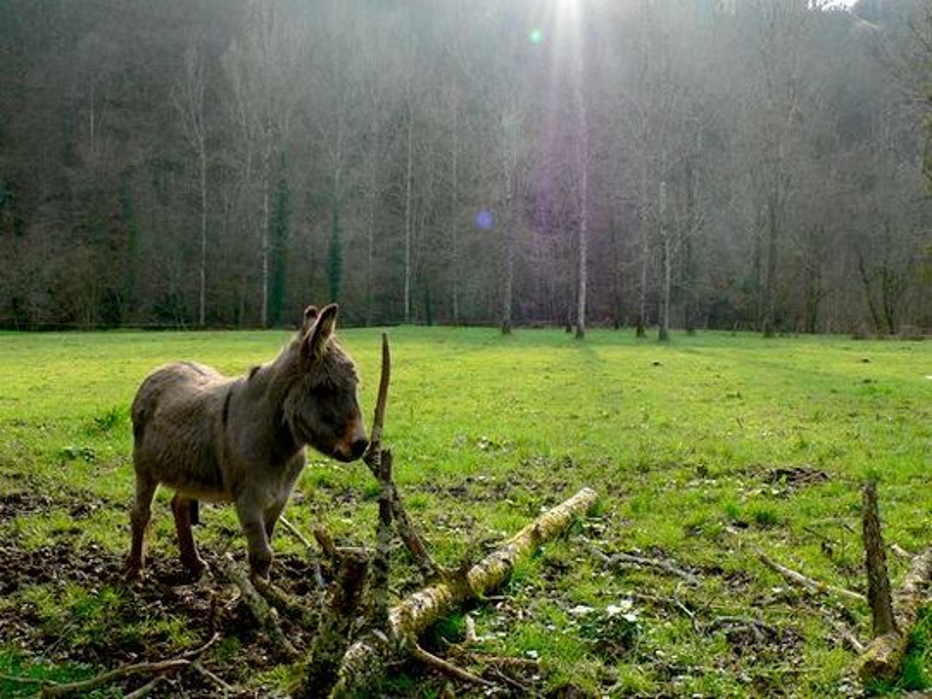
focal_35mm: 36
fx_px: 969
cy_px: 350
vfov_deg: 39.7
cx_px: 466
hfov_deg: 51.4
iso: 80
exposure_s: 1/320
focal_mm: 6
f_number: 4
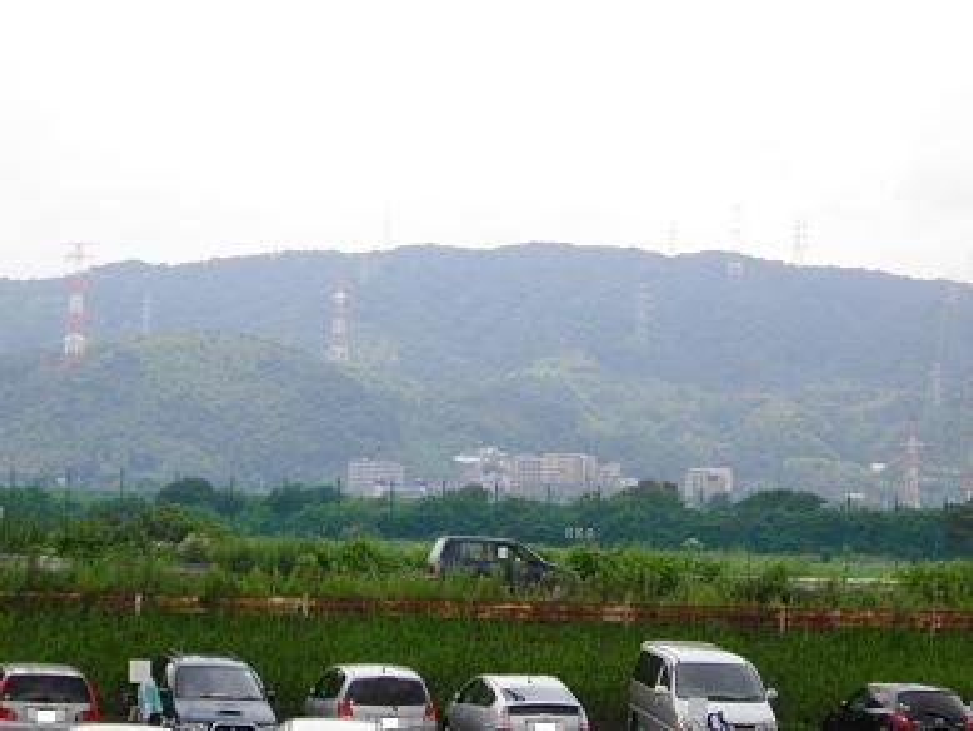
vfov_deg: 15.4
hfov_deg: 20.4
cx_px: 486
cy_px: 366
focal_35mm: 96
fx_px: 2699
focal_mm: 17.1
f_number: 5.2
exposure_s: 1/250
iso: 100
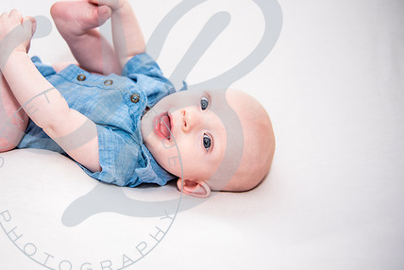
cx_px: 133
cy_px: 100
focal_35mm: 42
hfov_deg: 45.6
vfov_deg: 31.8
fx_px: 472
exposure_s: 1/125
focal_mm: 31
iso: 50
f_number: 2.8
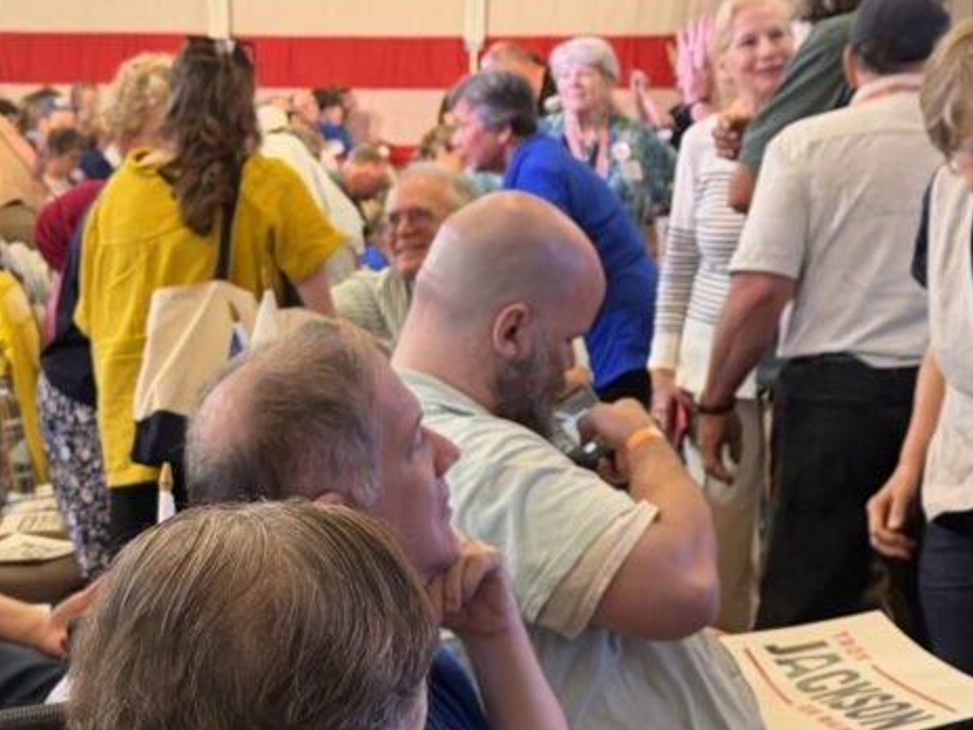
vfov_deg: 14.0
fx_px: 2979
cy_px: 451
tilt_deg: -7.6
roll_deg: +0.4
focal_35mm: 106
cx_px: 187
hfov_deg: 18.4
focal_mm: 6.76
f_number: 1.78
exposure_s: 1/60
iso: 200
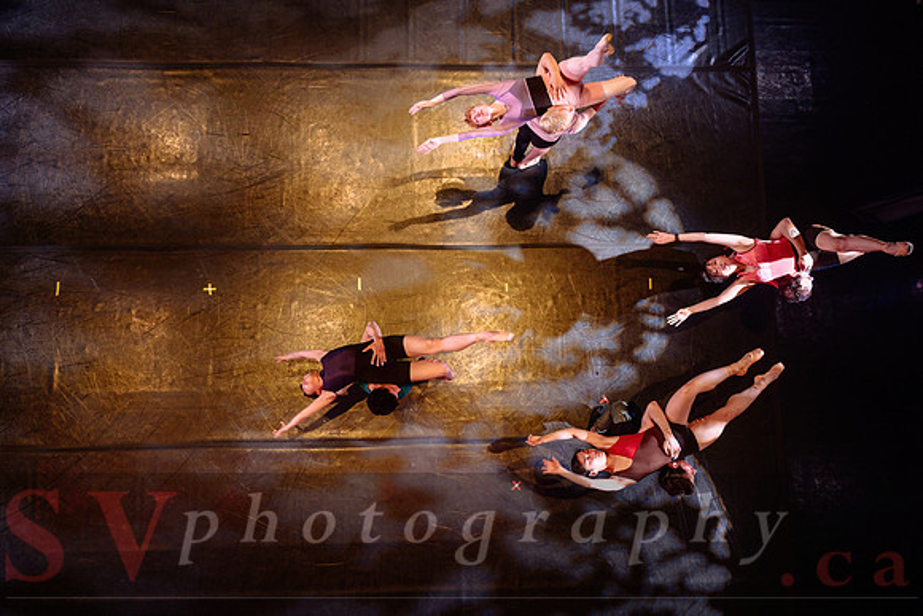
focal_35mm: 35
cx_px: 462
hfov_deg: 54.0
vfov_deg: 37.2
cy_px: 220
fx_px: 906
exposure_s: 1/125
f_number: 2.8
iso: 1600
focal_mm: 27.5
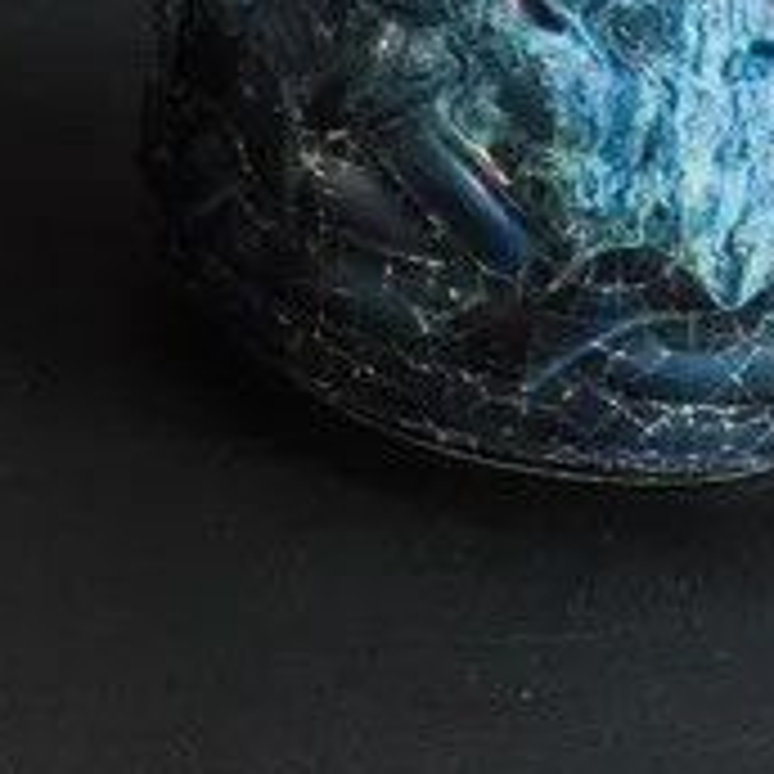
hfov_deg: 11.3
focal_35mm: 142
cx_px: -698
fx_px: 3592
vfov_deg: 11.6
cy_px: -504
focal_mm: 2.87
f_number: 2
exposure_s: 1/120
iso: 64
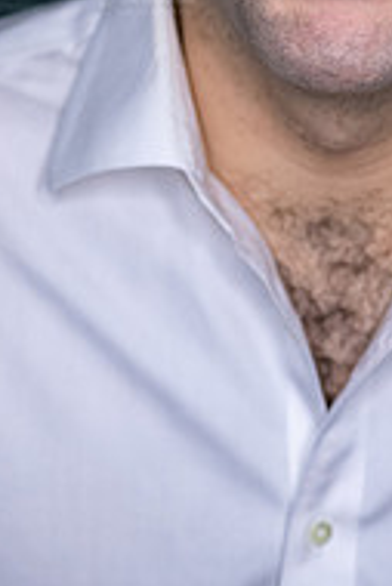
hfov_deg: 6.8
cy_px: -52
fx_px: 3277
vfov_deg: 10.1
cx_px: 327
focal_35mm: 201
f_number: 3.5
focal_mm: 85
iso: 2000
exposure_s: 1/640
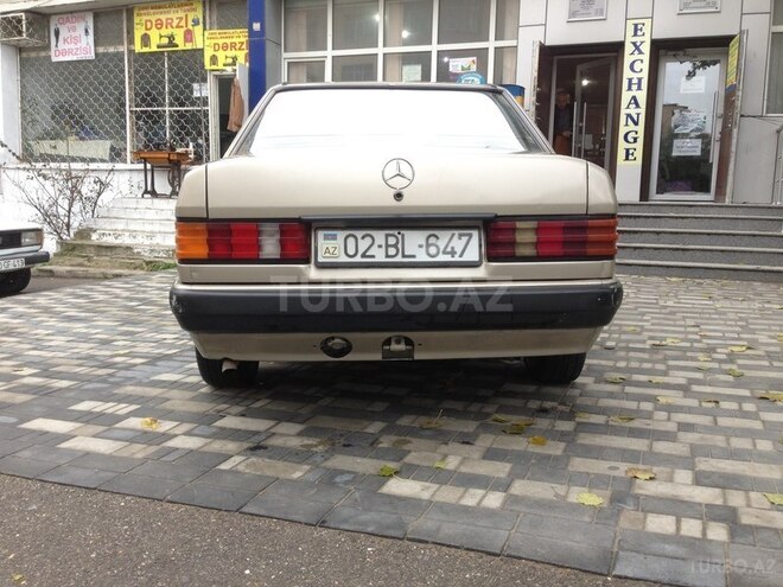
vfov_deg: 42.9
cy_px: 294
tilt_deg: -6.2
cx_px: 392
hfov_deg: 55.4
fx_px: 746
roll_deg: -1.1
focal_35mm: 33
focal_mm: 4.12
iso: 50
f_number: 2.4
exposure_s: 1/60
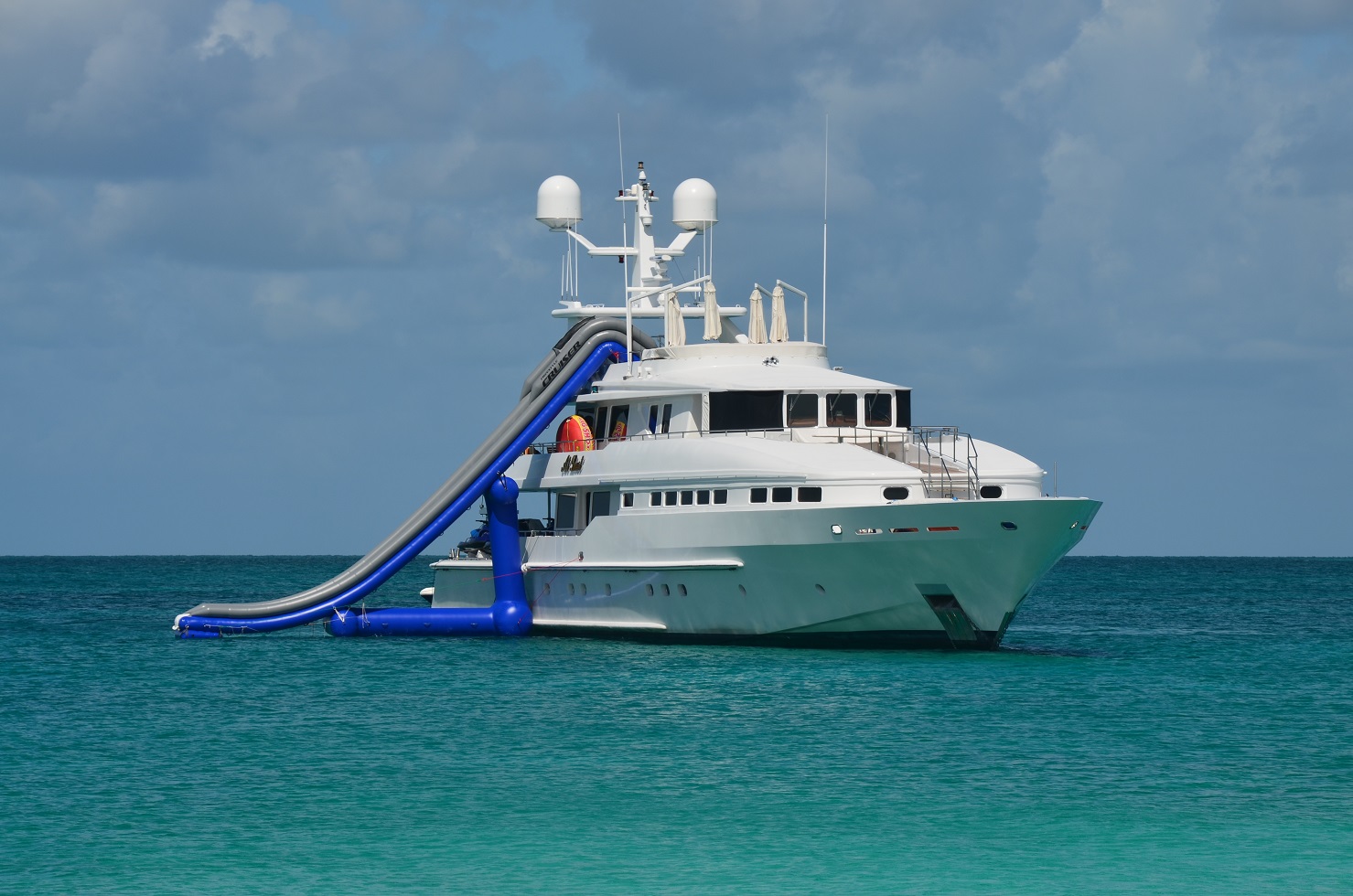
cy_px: 448
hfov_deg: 13.1
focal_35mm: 158
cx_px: 676
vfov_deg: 8.7
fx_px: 5908
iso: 100
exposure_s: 1/250
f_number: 13
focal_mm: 105
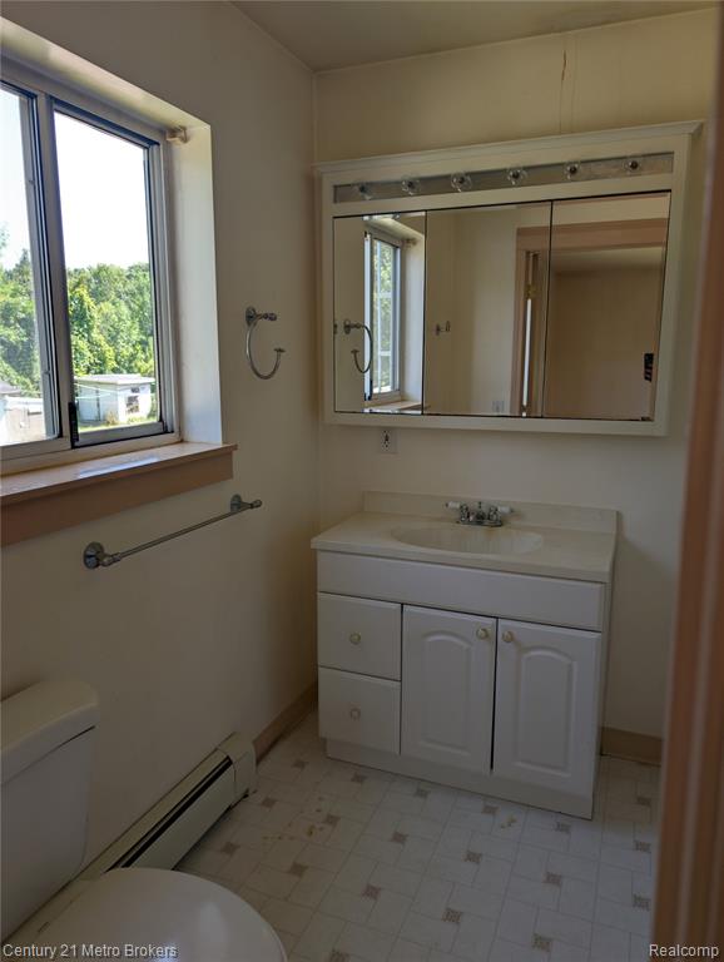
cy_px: 481
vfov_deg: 71.5
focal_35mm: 24
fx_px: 668
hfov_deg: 56.9
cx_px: 362
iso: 18
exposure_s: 1/115
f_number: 1.68
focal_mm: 6.9
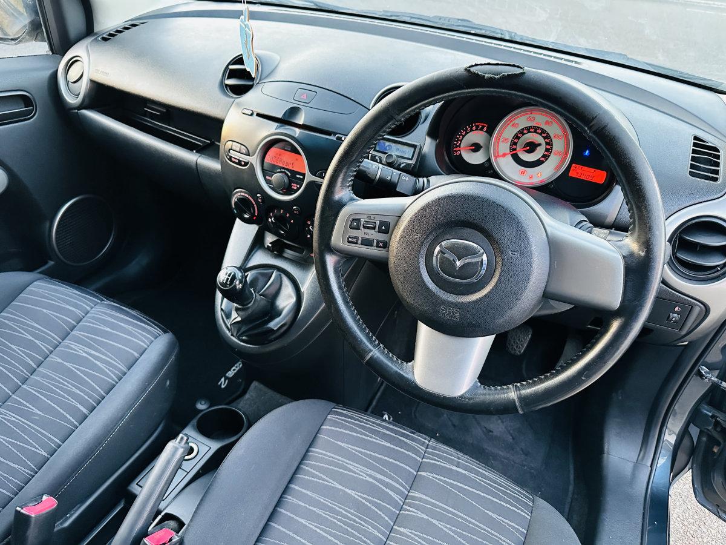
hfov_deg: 71.6
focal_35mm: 24
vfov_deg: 56.8
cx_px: 363
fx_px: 503
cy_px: 272
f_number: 1.78
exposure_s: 1/60
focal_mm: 6.86
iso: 800
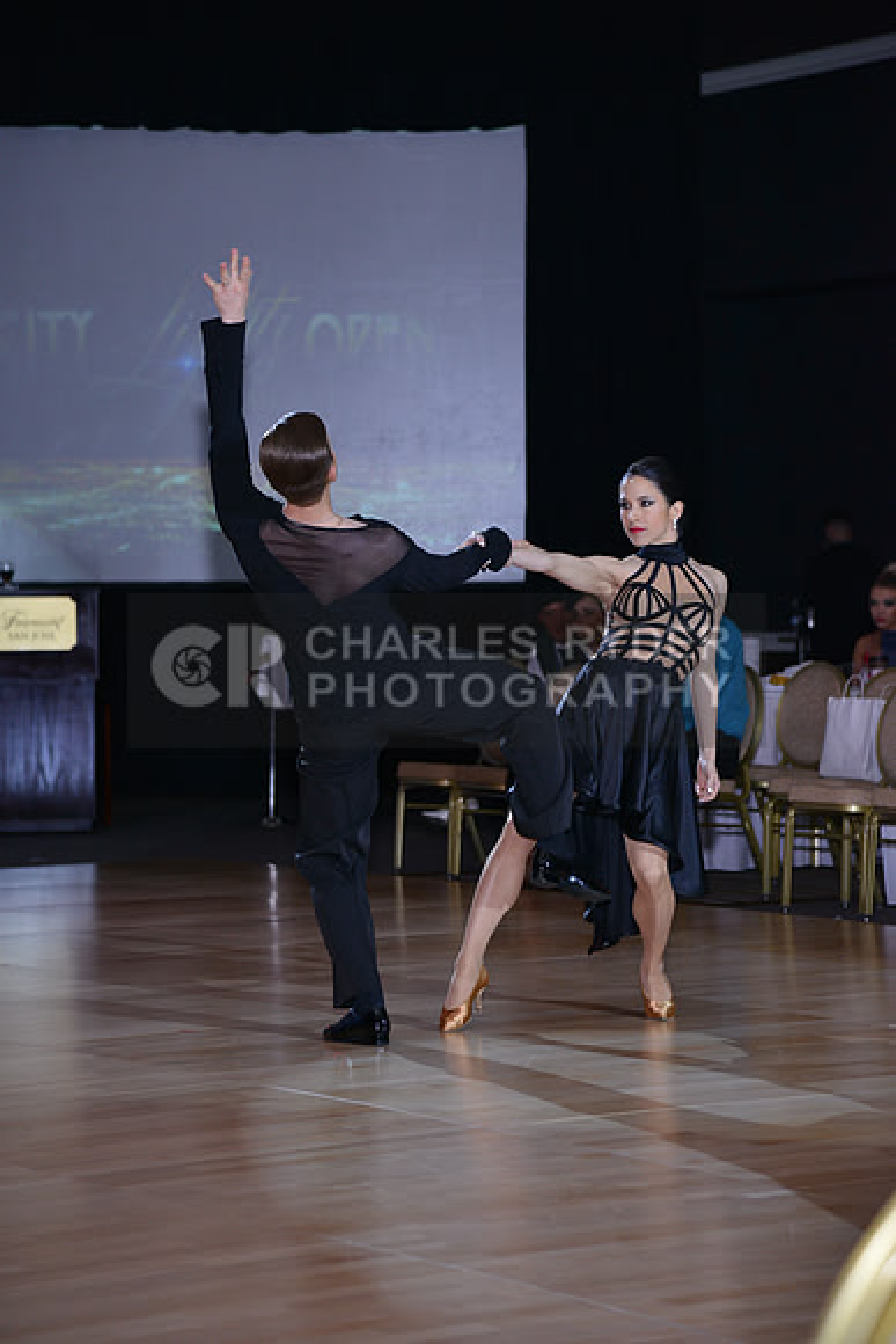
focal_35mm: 105
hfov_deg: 13.0
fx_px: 3917
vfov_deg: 19.5
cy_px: 672
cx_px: 448
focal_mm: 105
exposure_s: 1/250
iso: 1250
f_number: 4.5
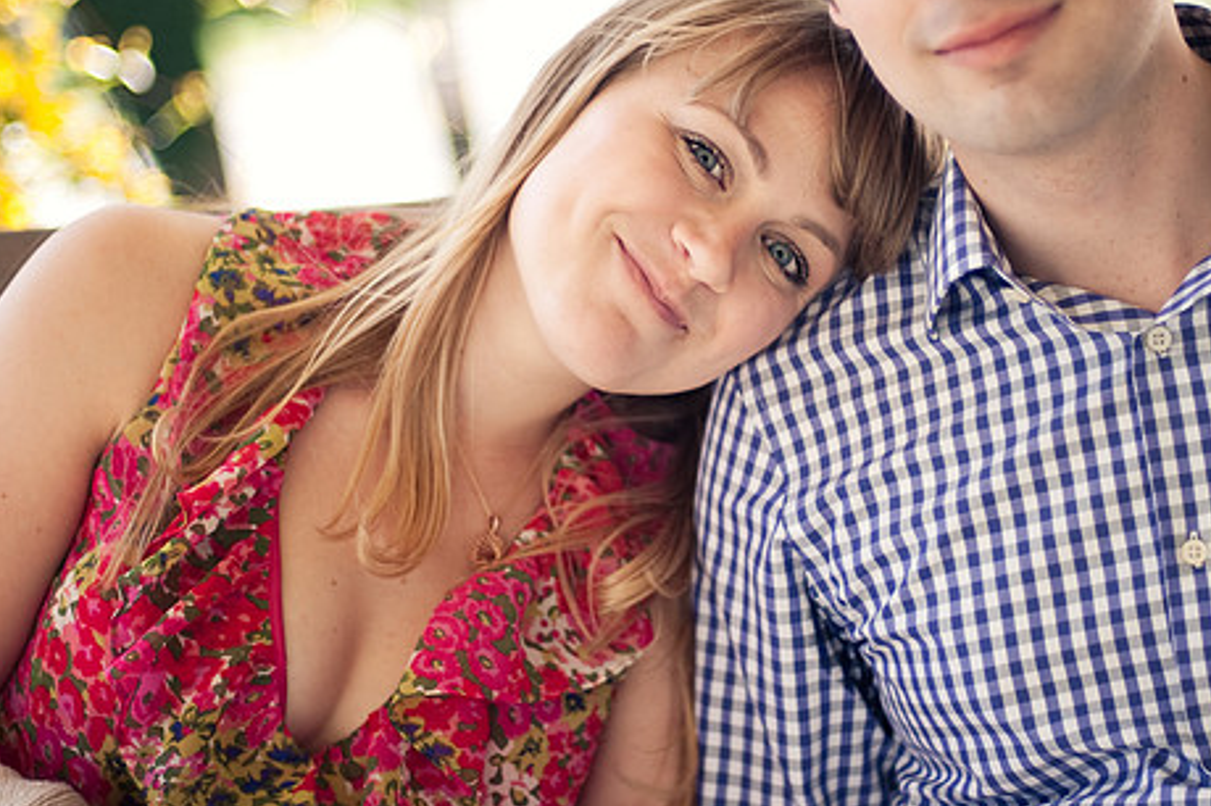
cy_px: 453
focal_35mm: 63
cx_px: 721
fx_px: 2118
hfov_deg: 31.8
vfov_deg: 21.5
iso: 200
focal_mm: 50
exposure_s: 1/1250
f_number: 1.4
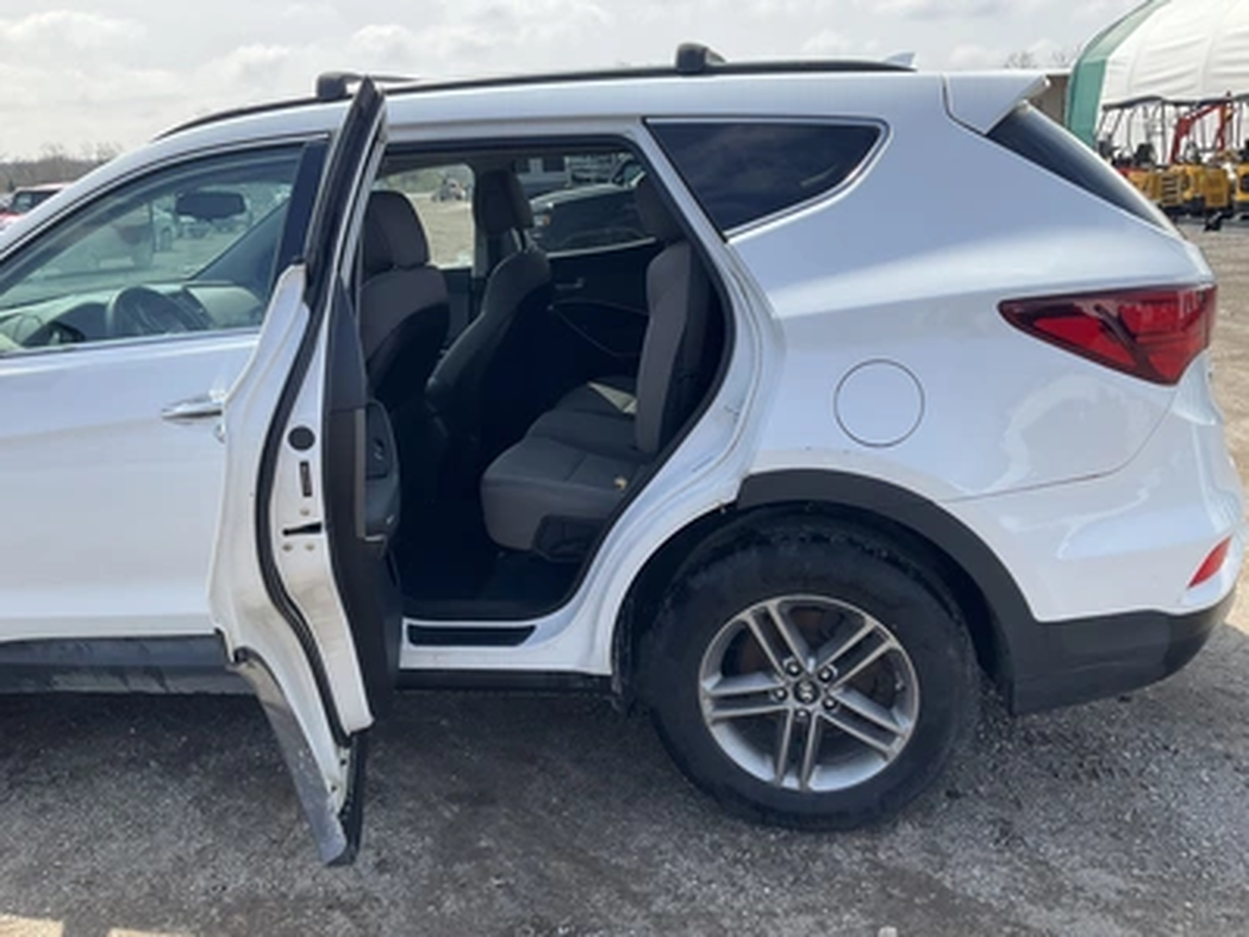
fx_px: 1046
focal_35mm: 29
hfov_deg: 61.7
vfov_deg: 48.2
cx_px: 624
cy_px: 468
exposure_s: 1/912
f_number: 1.8
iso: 25
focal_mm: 3
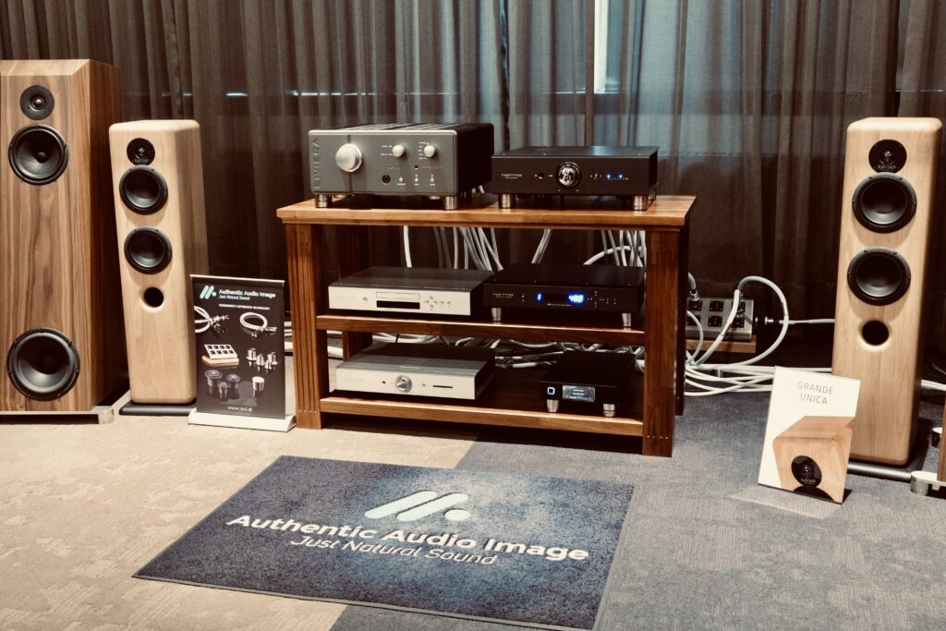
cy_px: 316
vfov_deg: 33.4
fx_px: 1051
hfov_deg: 48.5
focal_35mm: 40
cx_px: 473
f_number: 6.3
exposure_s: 1/20
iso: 6400
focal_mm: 40
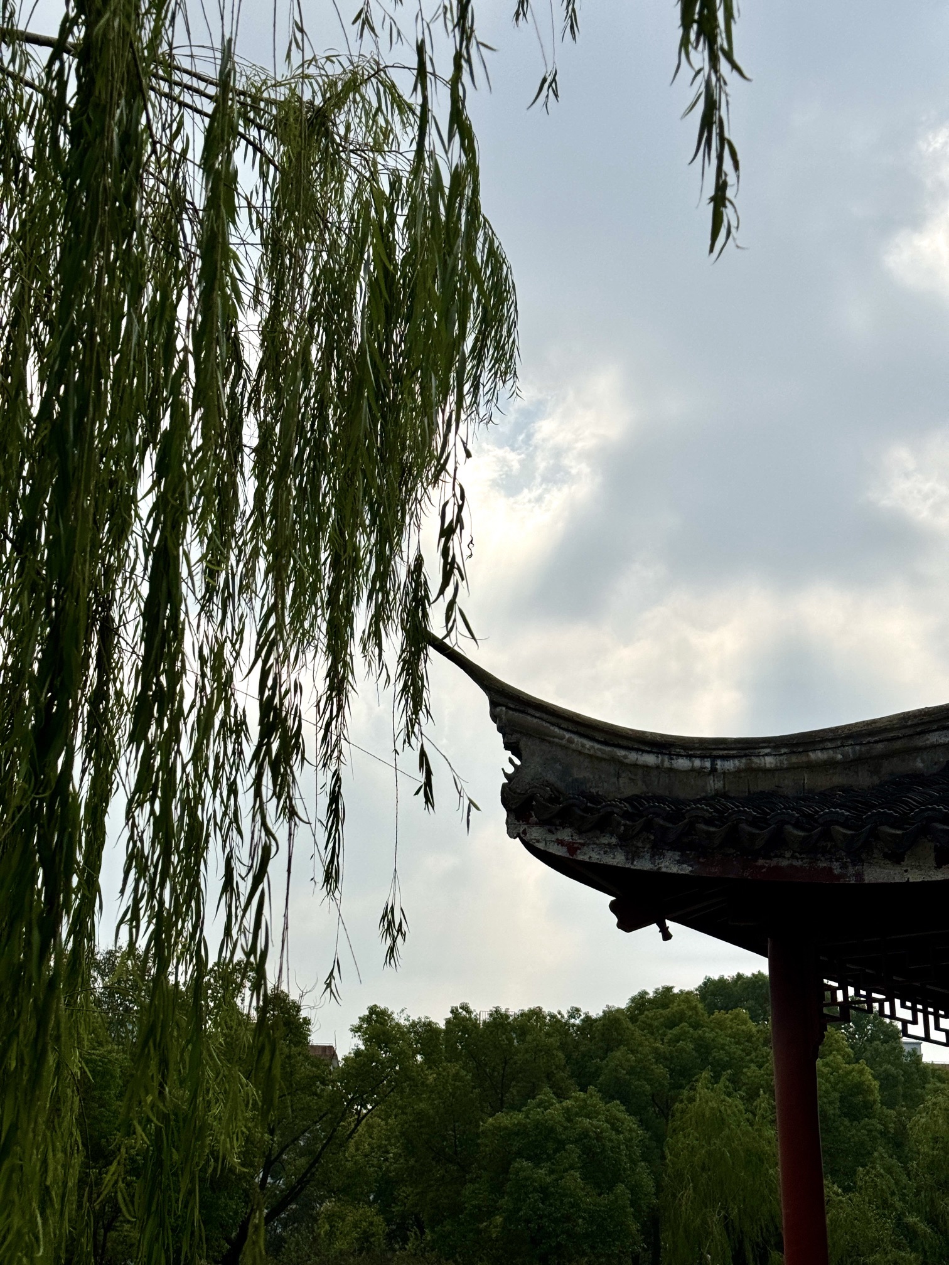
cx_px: 474
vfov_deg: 39.7
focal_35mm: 48
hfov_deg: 30.3
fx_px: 1755
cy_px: 632
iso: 64
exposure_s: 1/20000
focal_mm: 6.76
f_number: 1.78
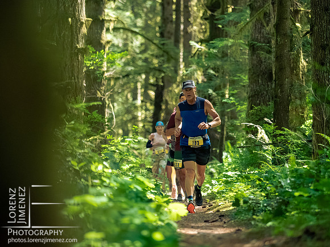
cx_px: 165
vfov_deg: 5.0
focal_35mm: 300
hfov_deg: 6.6
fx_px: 2860
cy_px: 124
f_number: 2.8
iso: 5000
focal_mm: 150
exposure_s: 1/1000
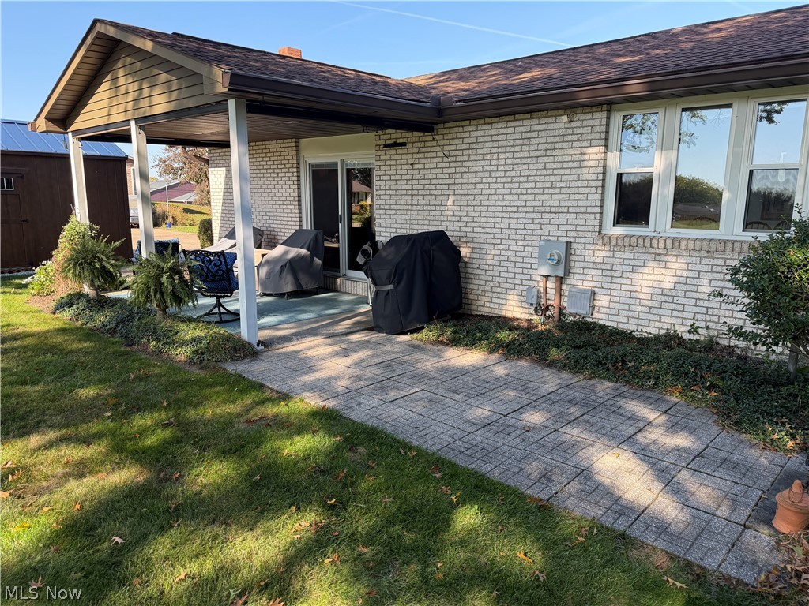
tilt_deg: -10.5
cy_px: 303
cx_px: 404
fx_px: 561
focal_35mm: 24
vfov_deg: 56.8
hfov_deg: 71.6
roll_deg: -0.3
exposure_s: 1/805
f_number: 1.78
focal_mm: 6.76
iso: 100
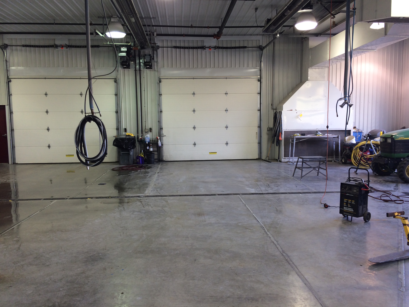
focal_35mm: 30
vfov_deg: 46.8
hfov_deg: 60.0
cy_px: 154
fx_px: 354
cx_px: 204
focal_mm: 4.12
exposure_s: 1/60
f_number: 2.2
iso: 50
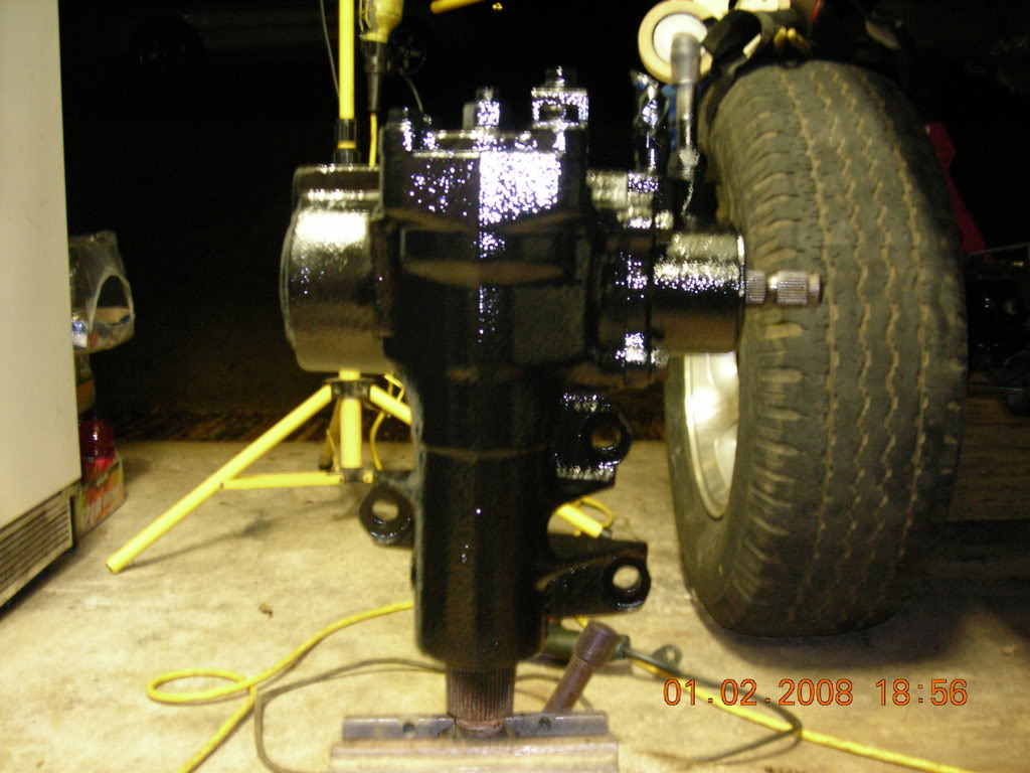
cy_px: 386
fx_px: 1131
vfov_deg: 37.7
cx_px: 515
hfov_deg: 49.0
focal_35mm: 38
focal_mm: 6.3
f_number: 3.2
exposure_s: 1/2.4
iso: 200
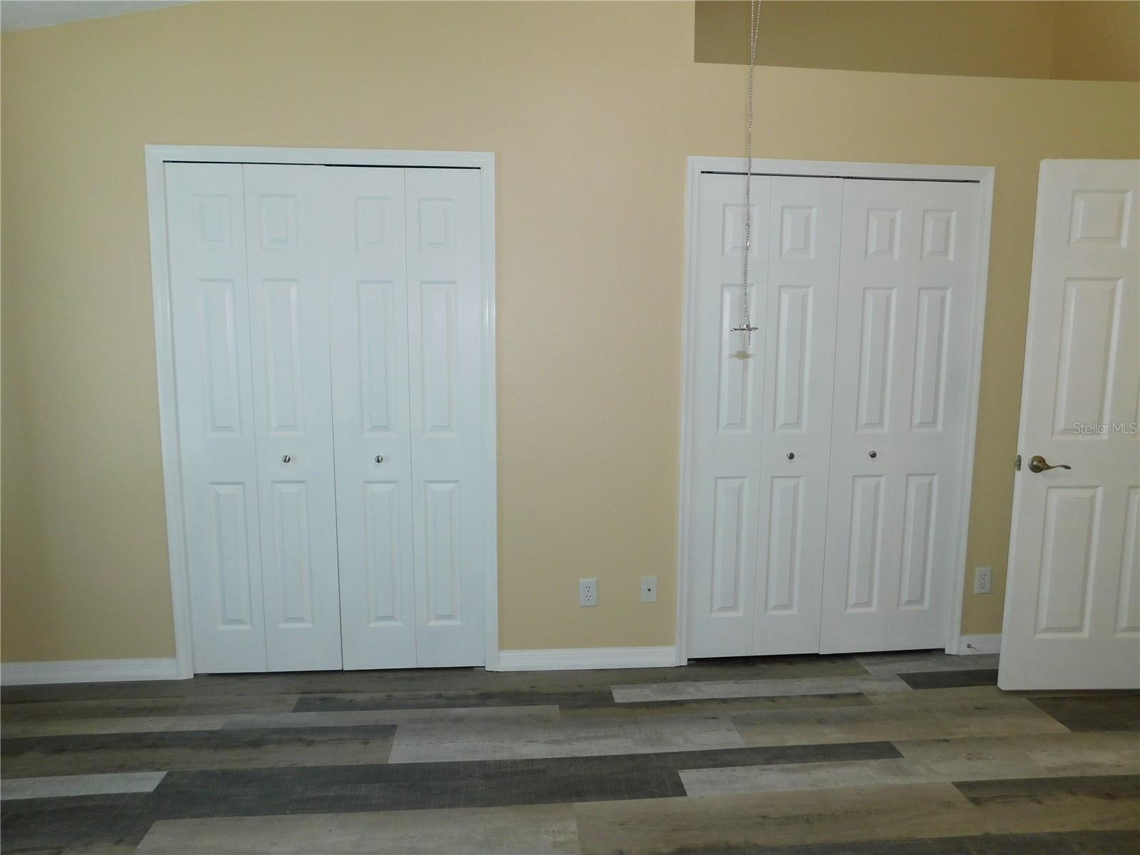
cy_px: 428
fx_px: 757
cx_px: 570
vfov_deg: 58.9
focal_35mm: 23
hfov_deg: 73.9
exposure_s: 1/30
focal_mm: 4
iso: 200
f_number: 3
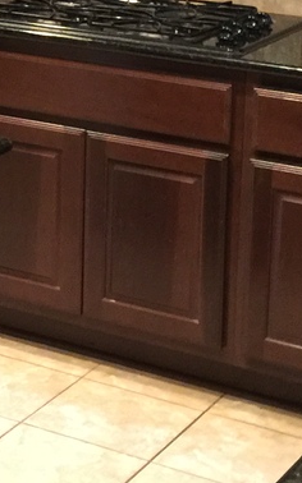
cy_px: -8
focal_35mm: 117
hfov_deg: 10.5
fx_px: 1542
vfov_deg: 17.4
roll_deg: -1.3
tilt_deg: -11.7
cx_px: -234
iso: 100
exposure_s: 1/4
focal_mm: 4.15
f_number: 2.2
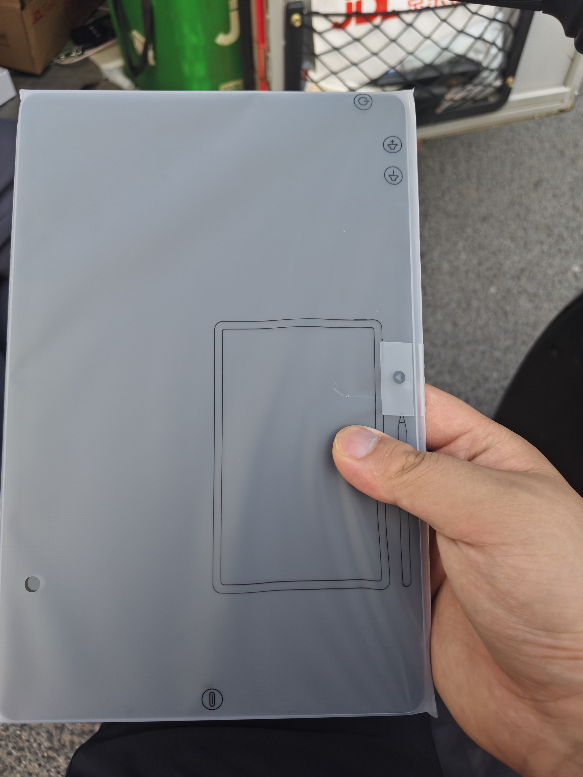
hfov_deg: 58.9
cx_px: 292
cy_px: 388
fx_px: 516
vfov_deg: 73.9
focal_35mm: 23
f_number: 1.88
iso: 127
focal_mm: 5.56
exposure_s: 1/285
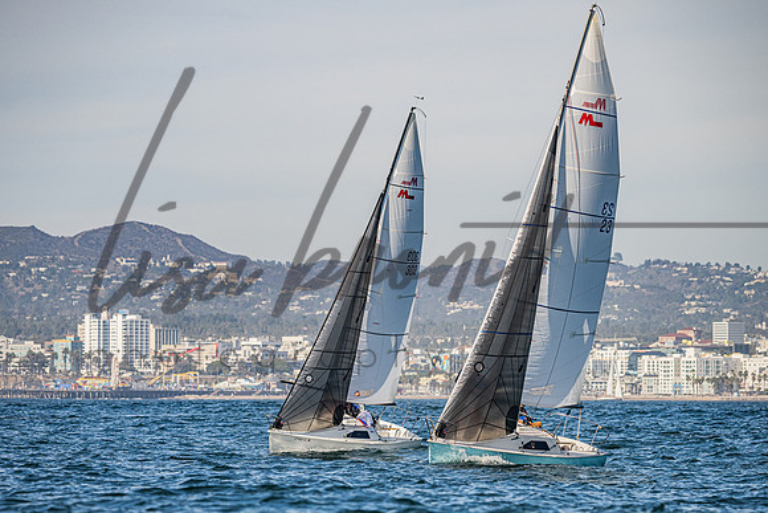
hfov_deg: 8.7
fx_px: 5024
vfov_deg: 5.8
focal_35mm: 235
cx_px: 378
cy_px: 292
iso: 320
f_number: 5.6
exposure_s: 1/3200
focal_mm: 195
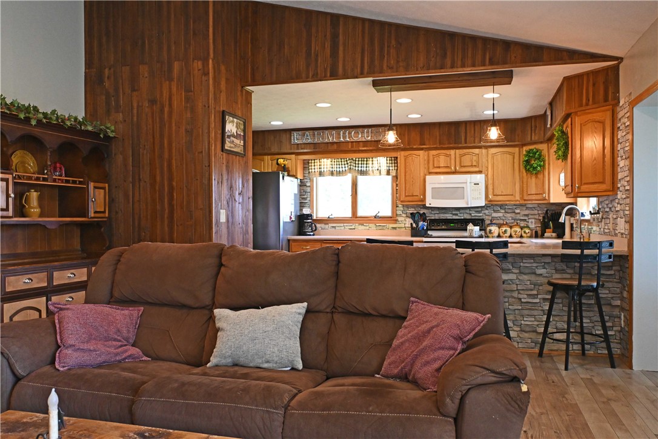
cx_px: 329
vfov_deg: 43.6
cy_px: 220
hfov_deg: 61.9
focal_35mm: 30
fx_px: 548
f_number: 4.8
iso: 1600
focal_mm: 20
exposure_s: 1/125
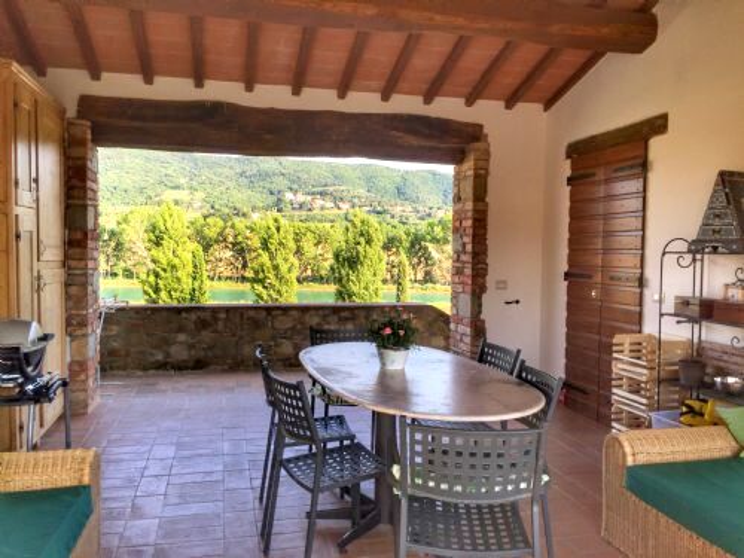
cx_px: 372
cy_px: 279
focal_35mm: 29
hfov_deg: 61.7
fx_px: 623
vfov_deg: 48.2
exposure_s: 1/353
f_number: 2.2
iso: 32
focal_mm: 4.15
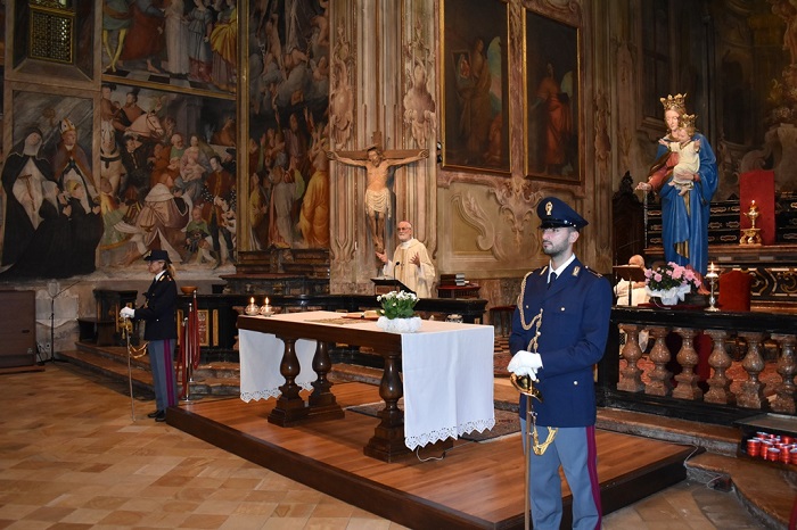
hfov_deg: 59.5
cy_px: 265
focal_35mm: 32
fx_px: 697
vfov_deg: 41.7
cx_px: 398
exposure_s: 1/60
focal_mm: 21
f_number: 3.8
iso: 1600
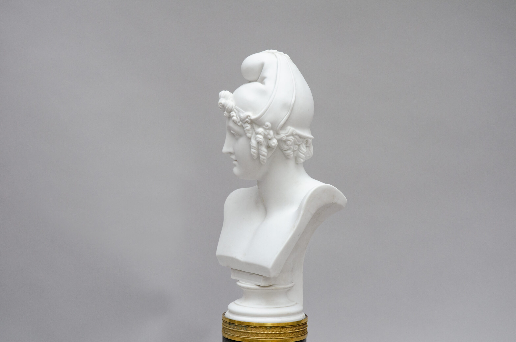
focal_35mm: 84
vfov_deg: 16.2
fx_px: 1202
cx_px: 258
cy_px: 171
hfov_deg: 24.2
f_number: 8
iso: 200
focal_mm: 56
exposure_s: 1/125
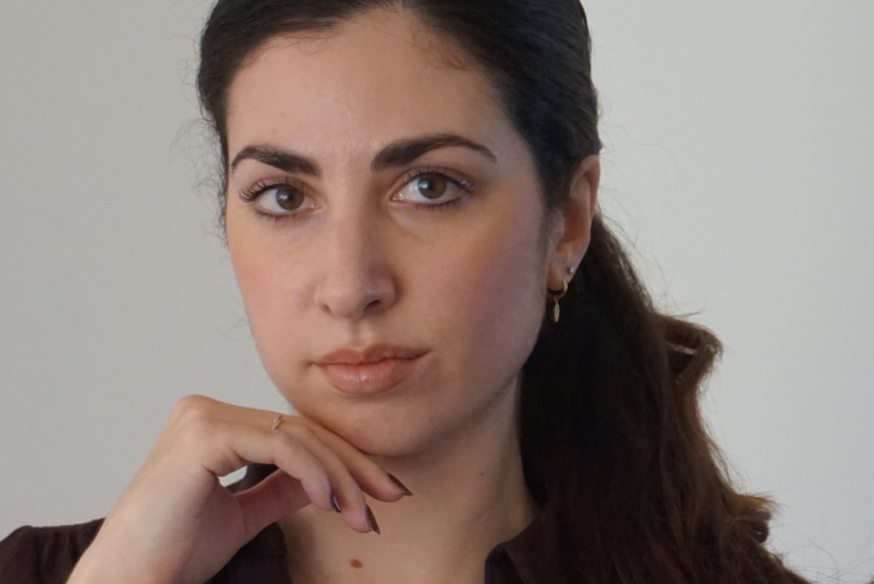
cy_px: 490
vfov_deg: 9.9
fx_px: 3377
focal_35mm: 139
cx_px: 323
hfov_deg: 14.7
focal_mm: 46
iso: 2500
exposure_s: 1/160
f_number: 5.6
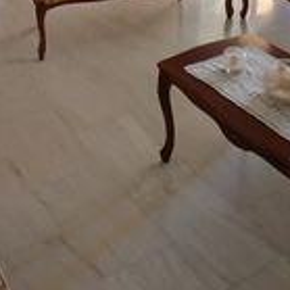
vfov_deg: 24.0
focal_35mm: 61
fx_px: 578
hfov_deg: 28.1
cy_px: -106
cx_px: 129
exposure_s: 1/33
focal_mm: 1.65
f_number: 2.2
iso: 125
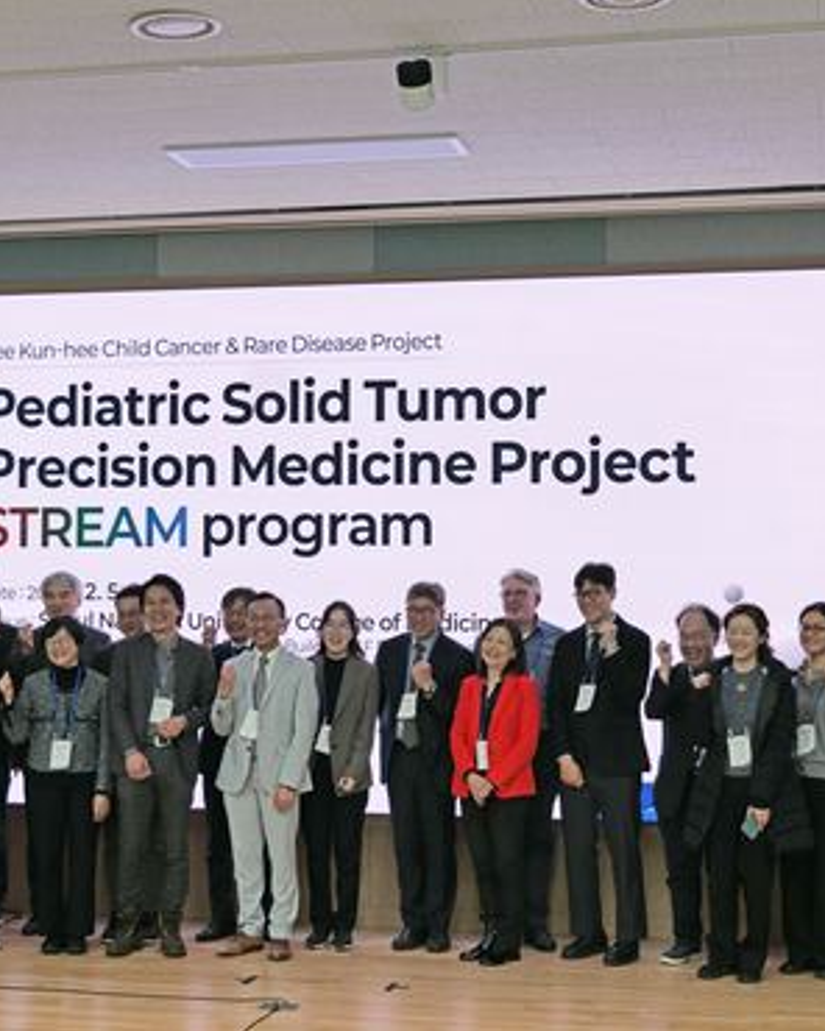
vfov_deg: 31.0
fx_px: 1862
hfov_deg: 25.0
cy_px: 517
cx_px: 411
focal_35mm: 61
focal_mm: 43
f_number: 4
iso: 320
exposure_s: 1/60
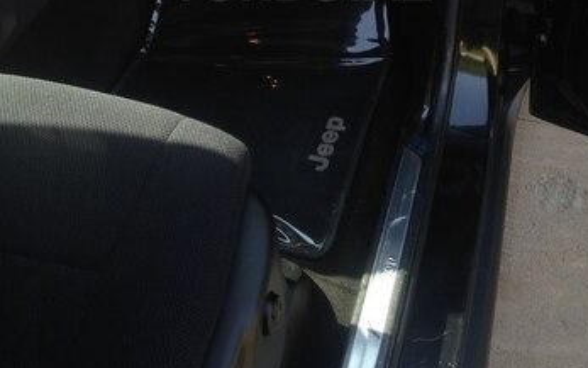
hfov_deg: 40.3
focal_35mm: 50
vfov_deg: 24.4
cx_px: 302
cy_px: -19
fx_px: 801
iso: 50
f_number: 2.4
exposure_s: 1/125
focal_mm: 4.12
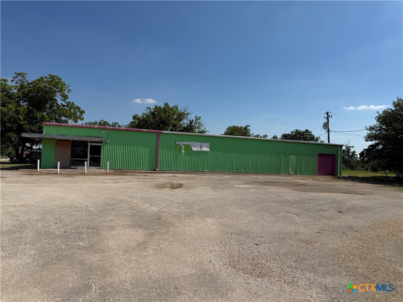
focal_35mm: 24
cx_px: 202
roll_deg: -2.3
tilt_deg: +0.3
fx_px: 279
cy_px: 151
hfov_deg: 71.6
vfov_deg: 56.8
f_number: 1.78
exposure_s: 1/9091
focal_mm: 6.76
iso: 80
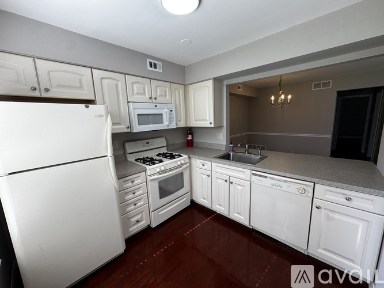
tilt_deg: -10.8
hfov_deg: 102.1
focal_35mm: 14
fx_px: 155
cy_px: 144
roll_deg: +2.6
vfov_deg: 85.7
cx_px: 192
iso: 50
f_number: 2.2
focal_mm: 2.22
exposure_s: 1/120
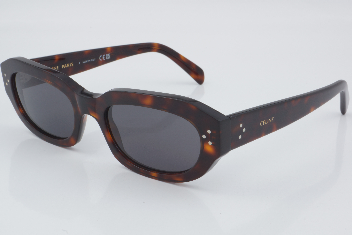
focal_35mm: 75
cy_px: 118
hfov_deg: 27.0
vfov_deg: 18.2
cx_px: 176
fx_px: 733
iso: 100
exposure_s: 1/3
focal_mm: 50
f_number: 32
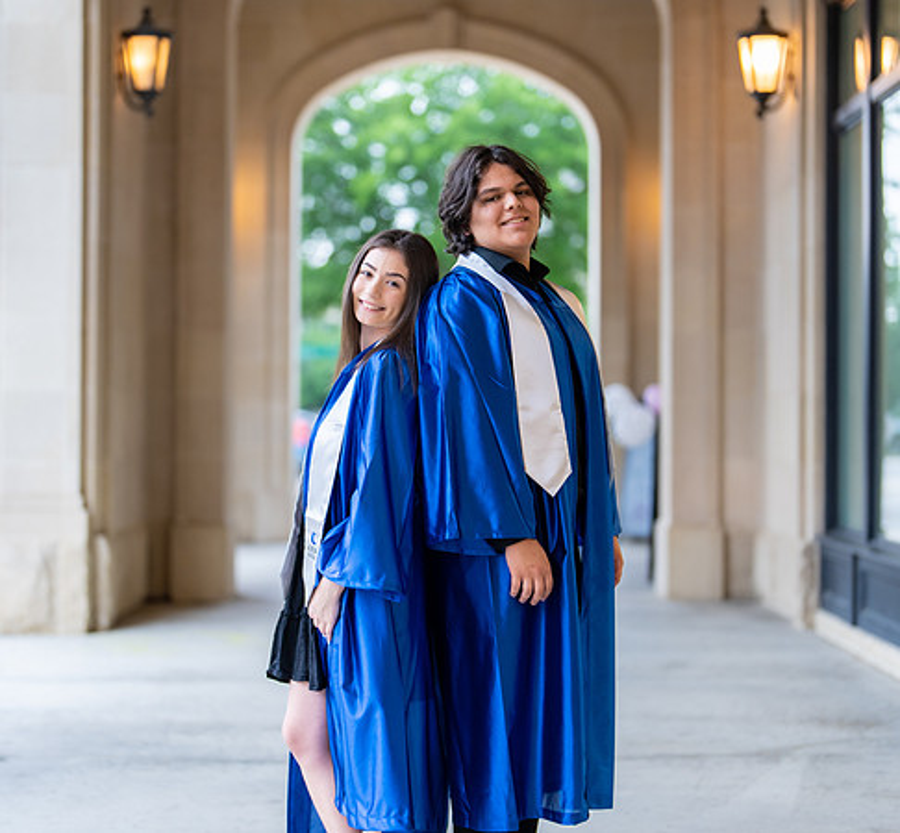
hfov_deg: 27.3
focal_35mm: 65
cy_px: 400
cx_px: 447
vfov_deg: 25.3
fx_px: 1856
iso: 200
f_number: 1.2
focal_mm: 50
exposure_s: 1/320
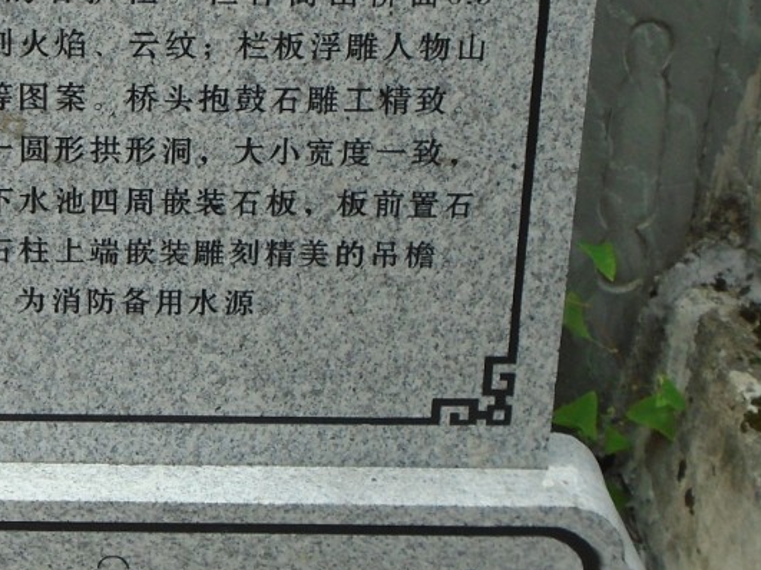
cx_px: 106
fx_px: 2088
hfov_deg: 20.3
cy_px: 57
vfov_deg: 15.4
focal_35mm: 95
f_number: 3.8
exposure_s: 1/125
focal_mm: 6.4
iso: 100
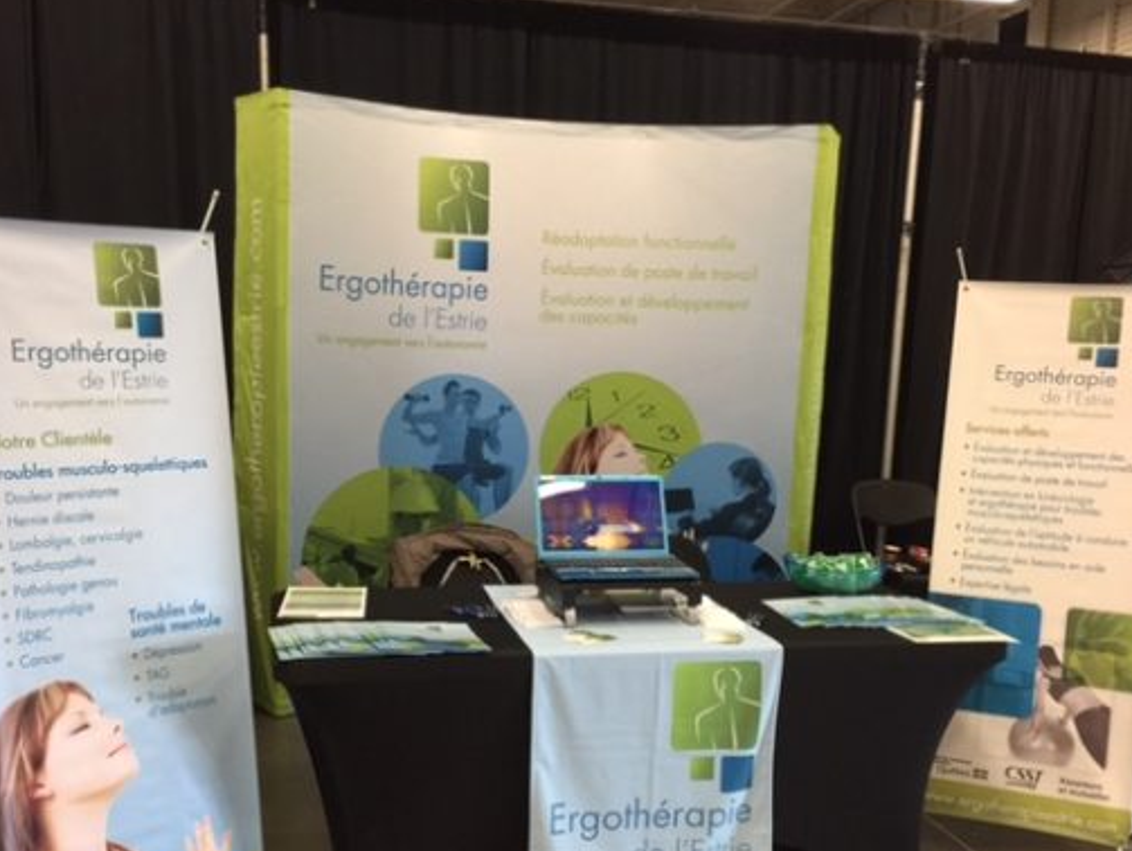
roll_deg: -1.3
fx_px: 1178
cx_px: 539
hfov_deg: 51.3
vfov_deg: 39.5
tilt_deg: -8.5
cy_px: 514
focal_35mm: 36
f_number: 2.2
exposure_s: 1/8
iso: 100
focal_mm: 4.15
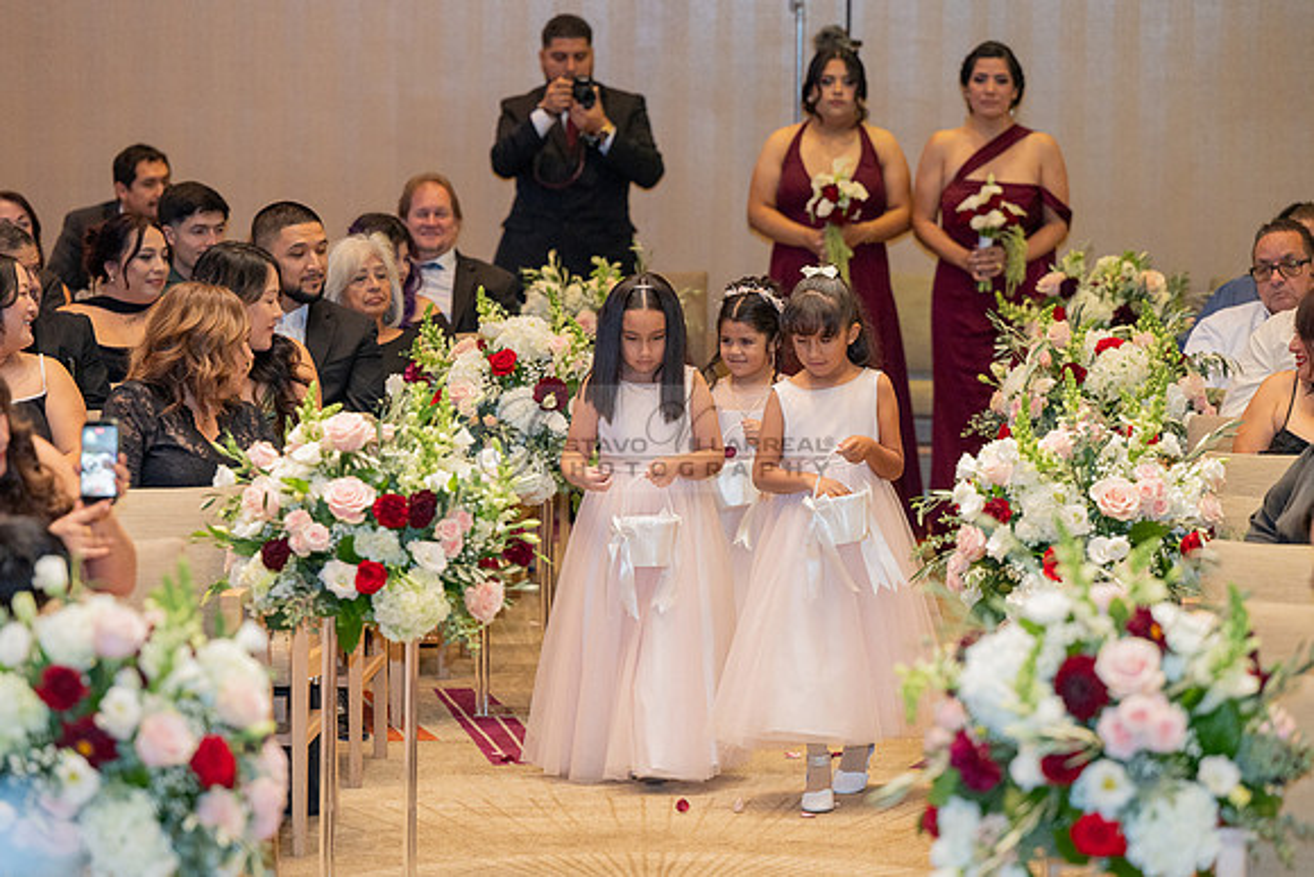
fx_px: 5551
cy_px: 513
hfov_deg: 13.5
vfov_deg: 9.0
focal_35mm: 152
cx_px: 657
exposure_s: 1/160
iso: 1250
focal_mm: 130
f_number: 3.2
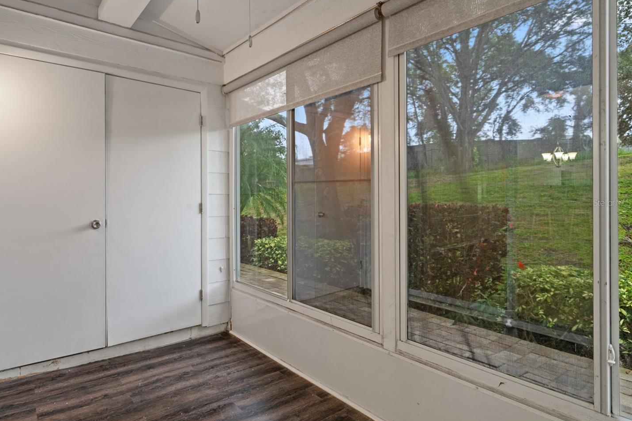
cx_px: 279
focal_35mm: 19
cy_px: 203
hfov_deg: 86.6
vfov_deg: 64.5
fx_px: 333
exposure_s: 3.2
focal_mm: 17
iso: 320
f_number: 8
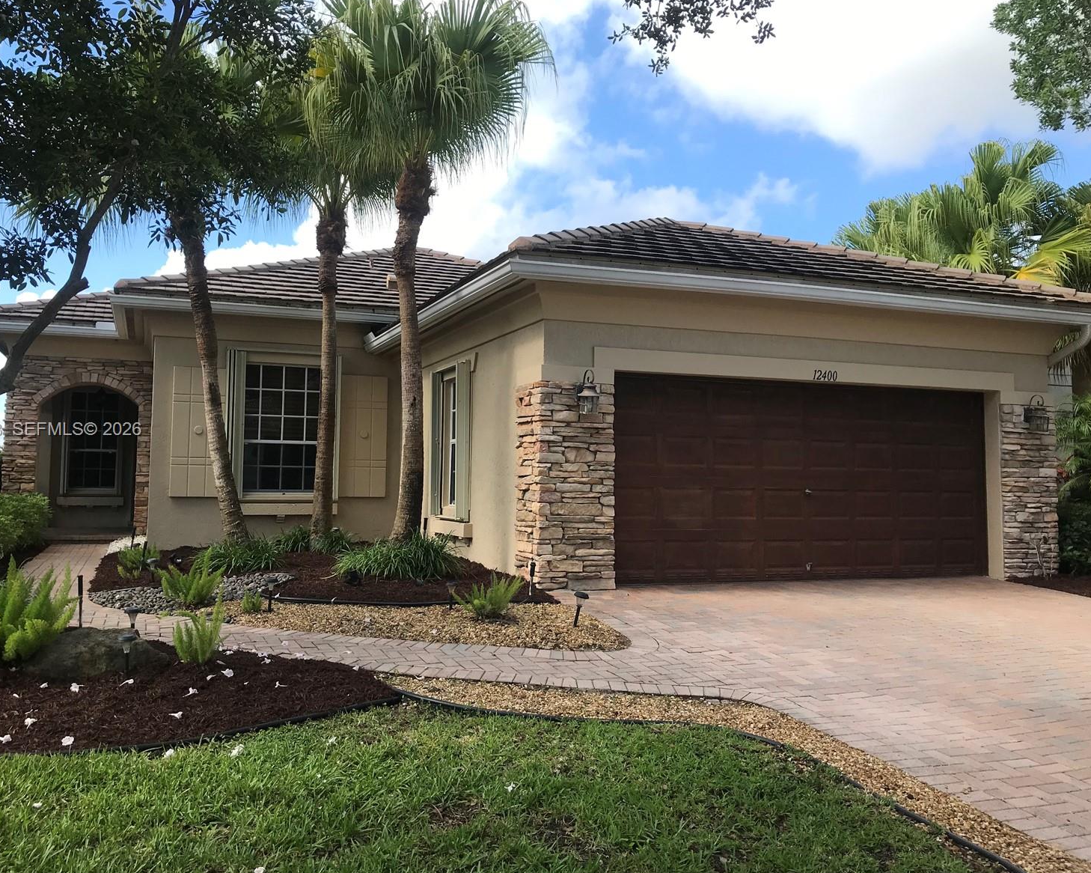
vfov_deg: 48.5
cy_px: 431
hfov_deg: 58.7
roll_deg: -0.4
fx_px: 969
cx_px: 507
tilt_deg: +3.3
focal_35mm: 30
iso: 20
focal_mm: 3.99
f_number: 1.8
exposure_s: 1/948
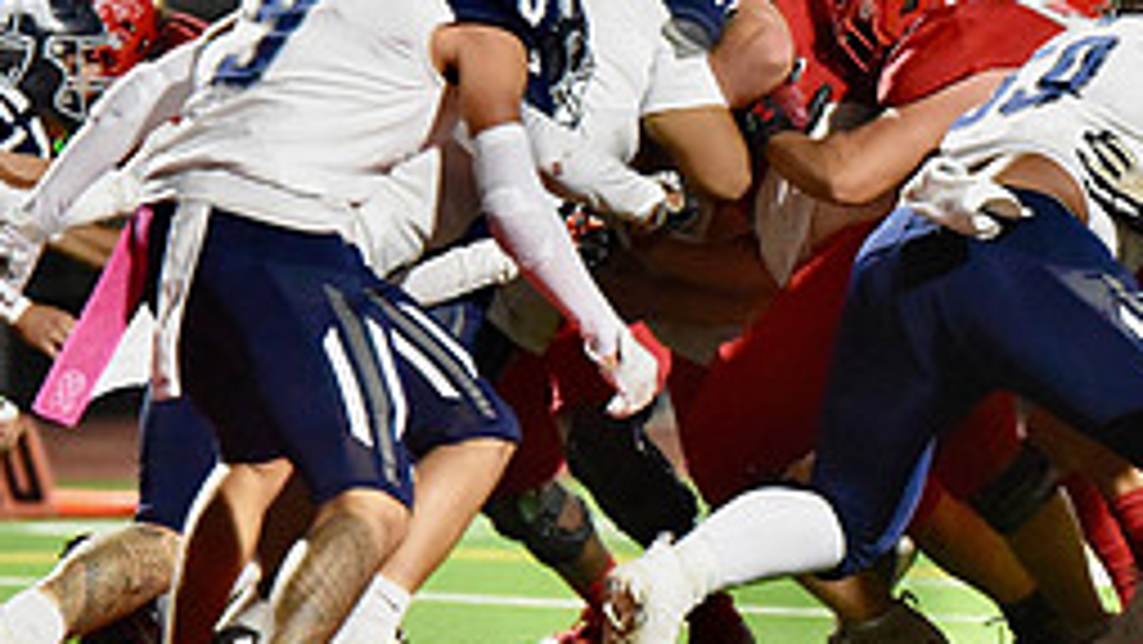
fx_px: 13035
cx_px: 1138
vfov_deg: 2.8
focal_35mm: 430
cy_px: 97
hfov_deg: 5.0
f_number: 2.8
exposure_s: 1/1000
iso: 11400
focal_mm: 180
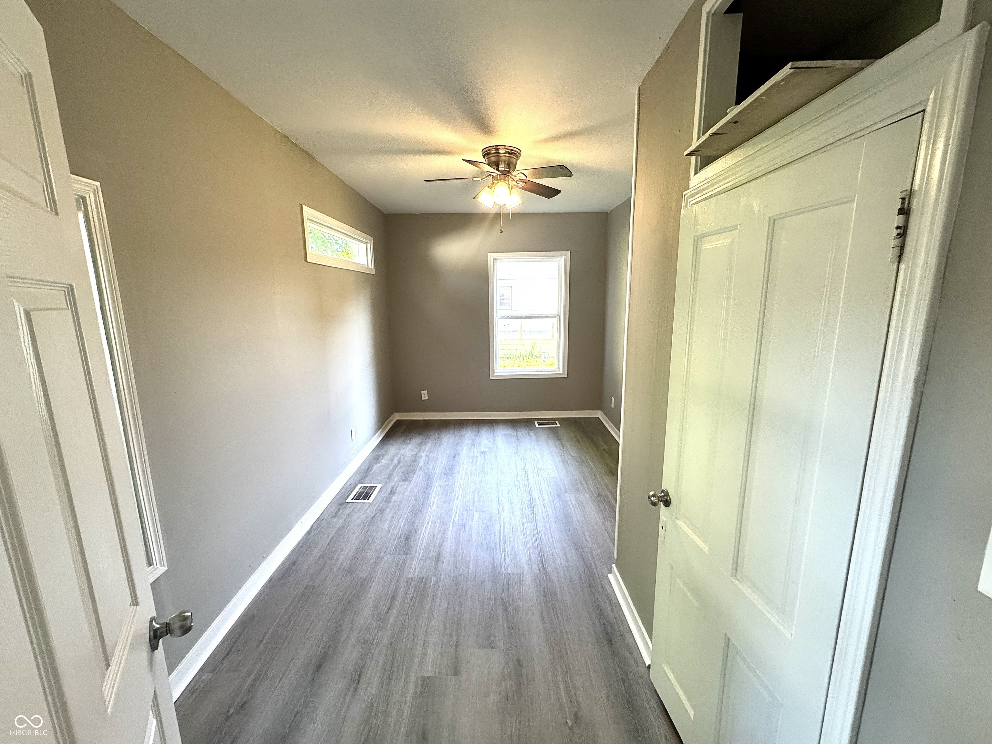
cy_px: 372
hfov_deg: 102.1
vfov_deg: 85.7
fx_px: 401
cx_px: 496
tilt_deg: -10.2
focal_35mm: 14
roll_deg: +0.0
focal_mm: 2.22
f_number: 2.2
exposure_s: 1/120
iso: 250
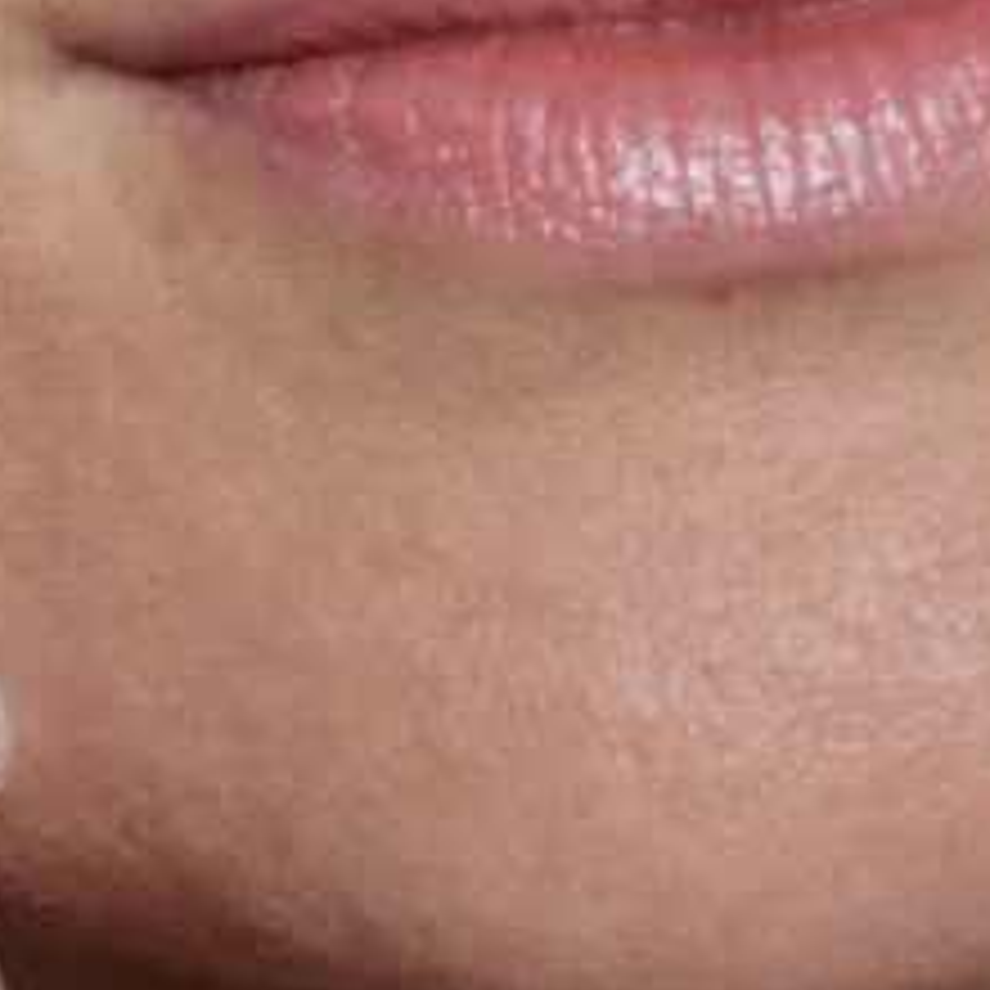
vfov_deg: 1.7
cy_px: -1053
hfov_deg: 1.7
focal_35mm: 1040
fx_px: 33651
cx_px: 358
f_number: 16
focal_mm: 105
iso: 250
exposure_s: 1/160
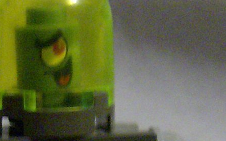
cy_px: 354
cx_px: 22
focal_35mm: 256
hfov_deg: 8.2
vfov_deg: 5.0
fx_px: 1577
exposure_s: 1/12.6
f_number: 2.9
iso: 200
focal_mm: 6.4
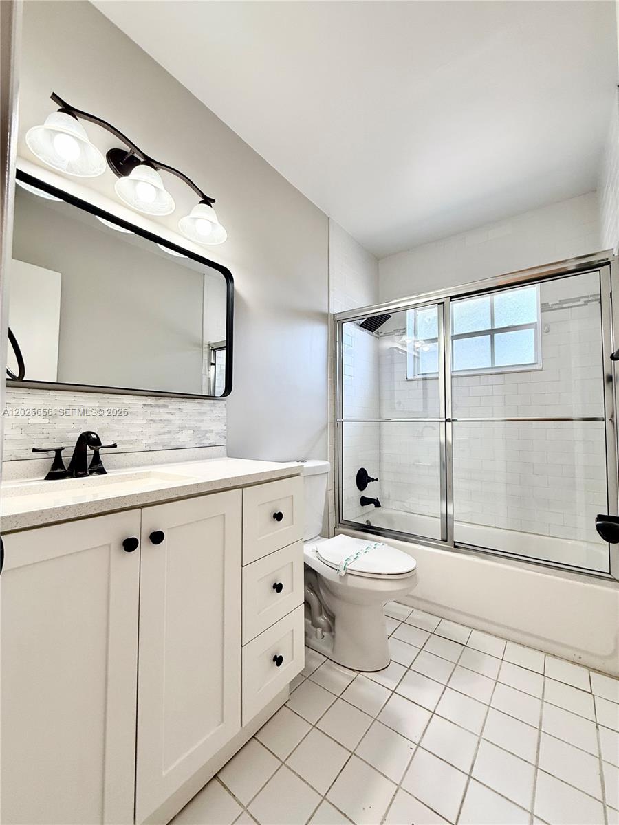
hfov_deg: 85.7
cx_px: 310
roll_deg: -0.6
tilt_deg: +3.9
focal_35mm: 14
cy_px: 412
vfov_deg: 102.1
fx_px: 334
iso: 100
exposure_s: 1/120
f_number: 2.2
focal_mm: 2.22
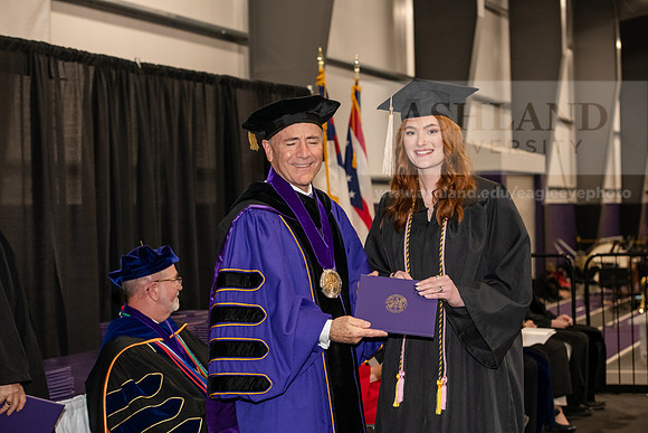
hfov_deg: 28.8
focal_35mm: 70
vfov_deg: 19.5
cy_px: 216
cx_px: 324
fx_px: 1260
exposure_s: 1/200
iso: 2500
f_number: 5
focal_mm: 70
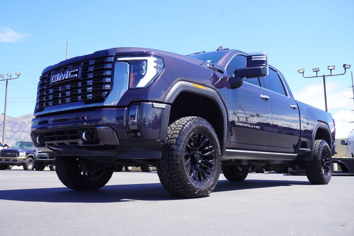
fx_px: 339
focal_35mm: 34
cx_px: 177
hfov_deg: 55.1
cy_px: 118
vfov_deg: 38.4
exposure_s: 1/100
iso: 100
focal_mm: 23
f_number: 7.1
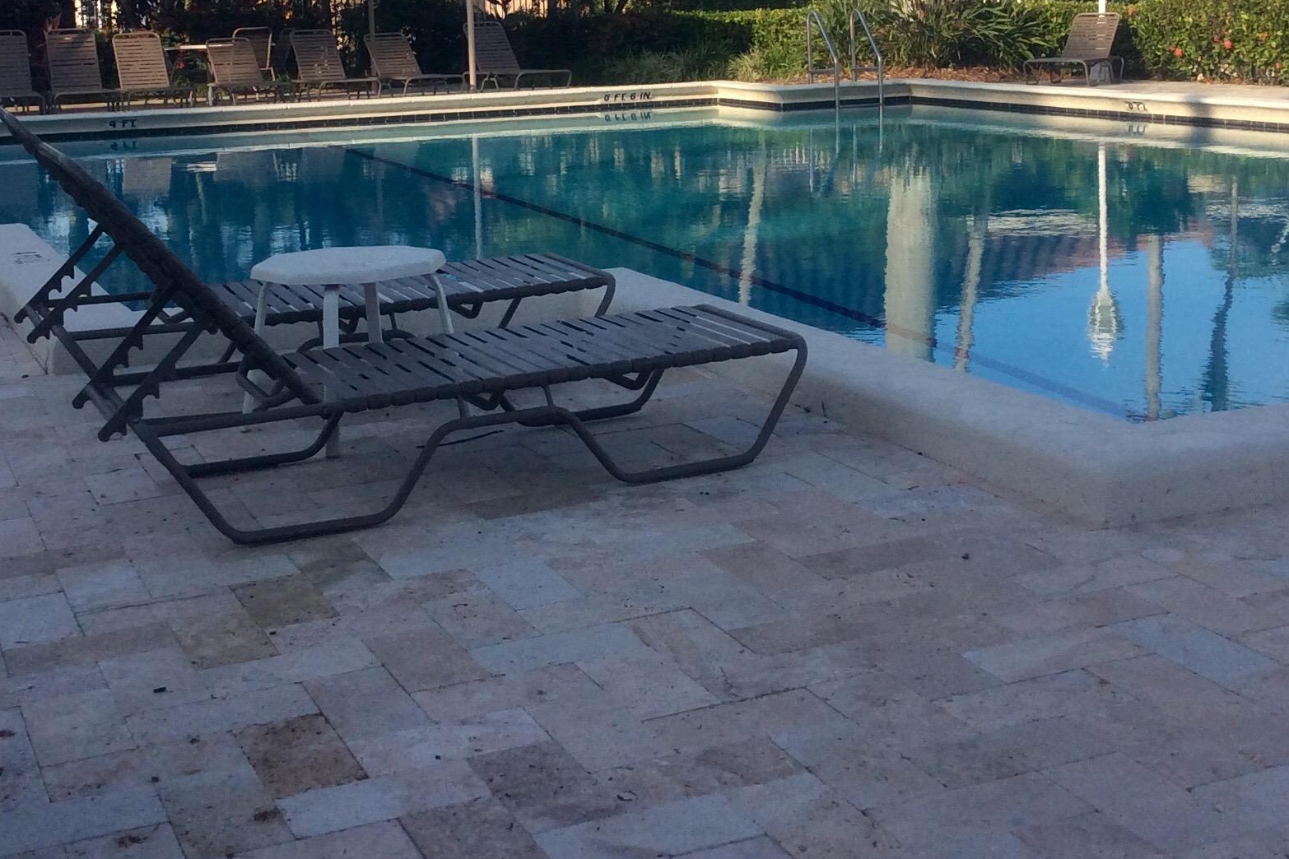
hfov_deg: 36.2
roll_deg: +1.1
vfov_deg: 24.3
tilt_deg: -8.8
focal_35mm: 55
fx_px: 1969
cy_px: 186
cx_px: 625
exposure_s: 1/706
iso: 32
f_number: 2.4
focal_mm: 3.3
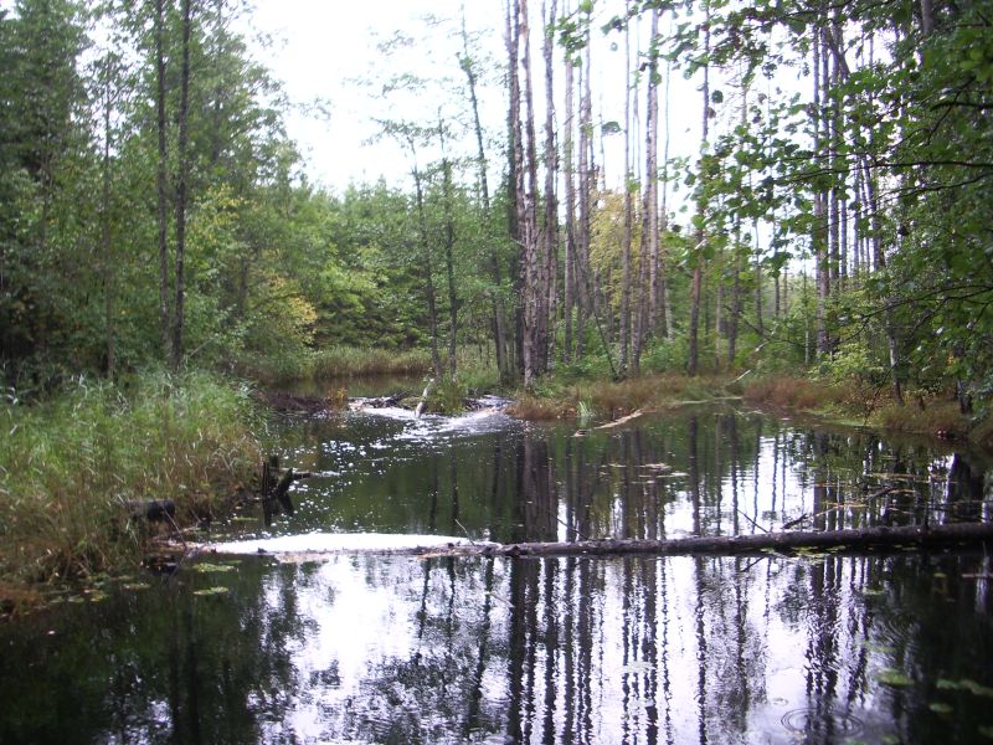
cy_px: 372
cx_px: 496
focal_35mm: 35
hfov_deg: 52.6
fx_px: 1004
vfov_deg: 40.7
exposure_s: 1/80
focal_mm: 5.8
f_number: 2.6
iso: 50
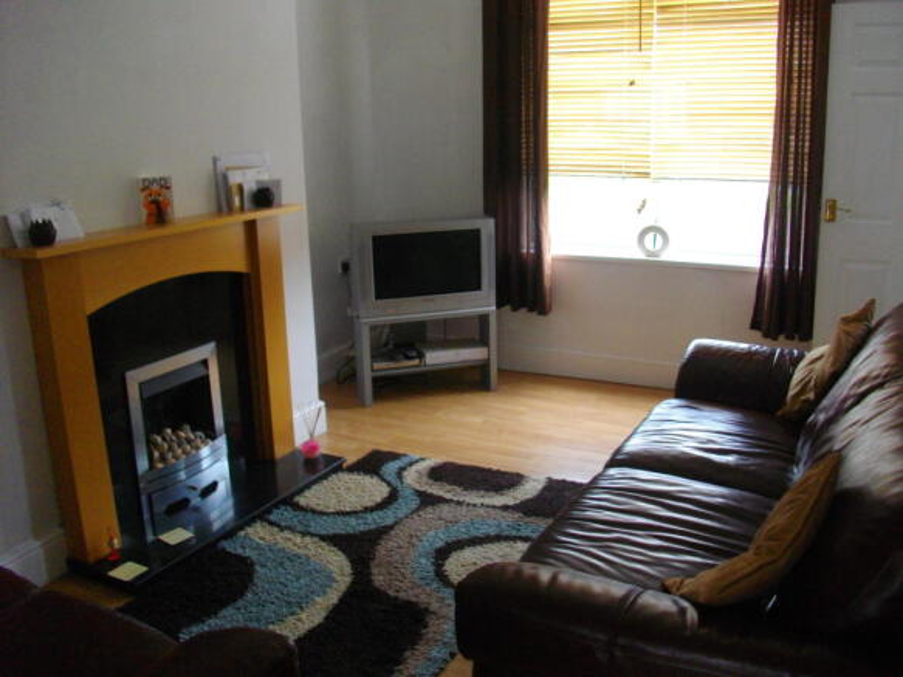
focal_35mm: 32
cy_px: 338
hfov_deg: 56.8
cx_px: 452
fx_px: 835
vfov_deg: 44.1
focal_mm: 5.7
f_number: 2.9
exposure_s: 1/50
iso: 291
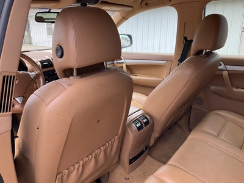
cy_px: 92
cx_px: 122
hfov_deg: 61.7
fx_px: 204
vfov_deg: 48.2
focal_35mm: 29
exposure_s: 1/190
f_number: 1.8
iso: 25
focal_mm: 3
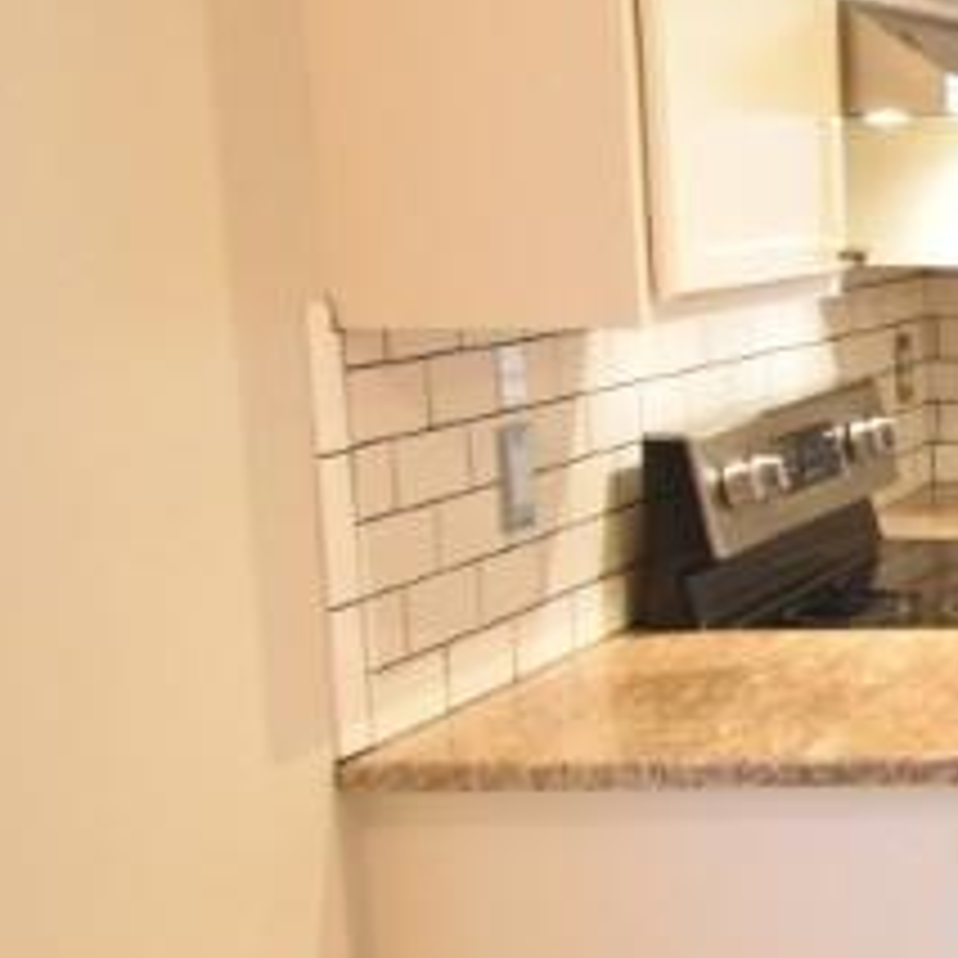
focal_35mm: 69
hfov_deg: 18.6
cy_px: 432
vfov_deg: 25.0
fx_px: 2160
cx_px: 1786
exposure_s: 1/60
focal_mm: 10
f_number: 3.5
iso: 1800
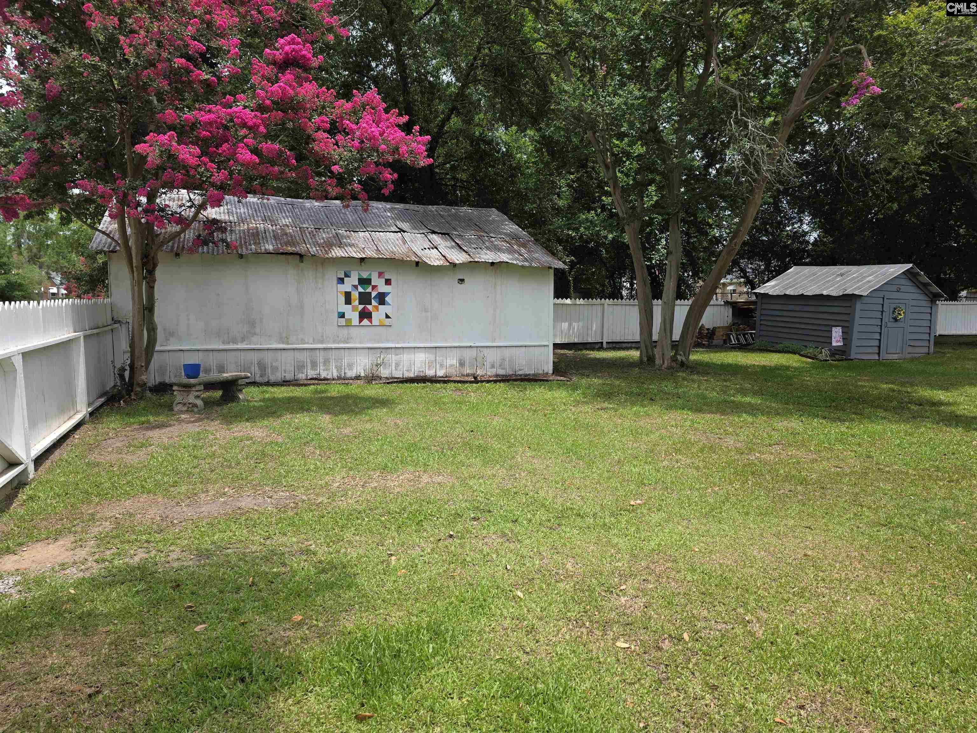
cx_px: 488
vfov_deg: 58.9
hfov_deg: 73.9
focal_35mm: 23
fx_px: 649
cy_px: 366
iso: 80
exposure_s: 1/3059
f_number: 1.7
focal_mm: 6.3
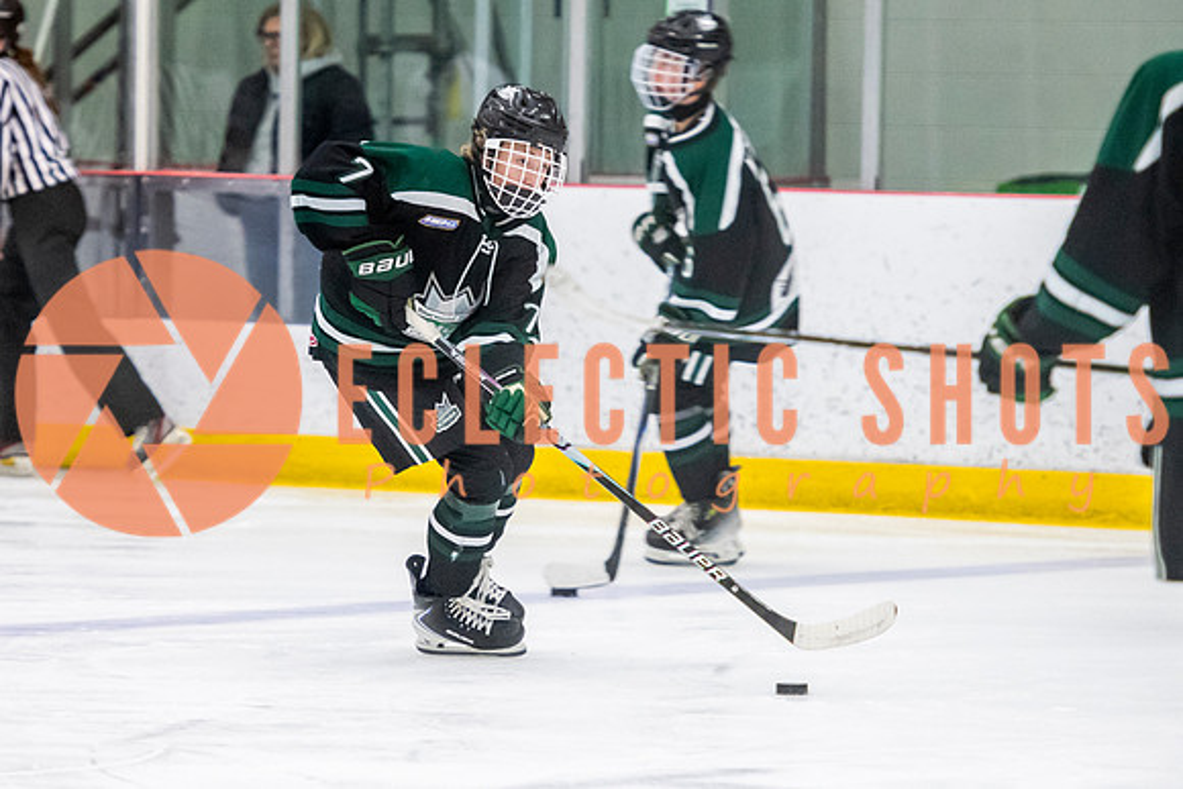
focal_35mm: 315
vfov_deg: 4.4
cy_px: 394
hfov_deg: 6.5
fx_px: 10356
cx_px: 463
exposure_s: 1/640
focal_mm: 160
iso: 3200
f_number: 3.2
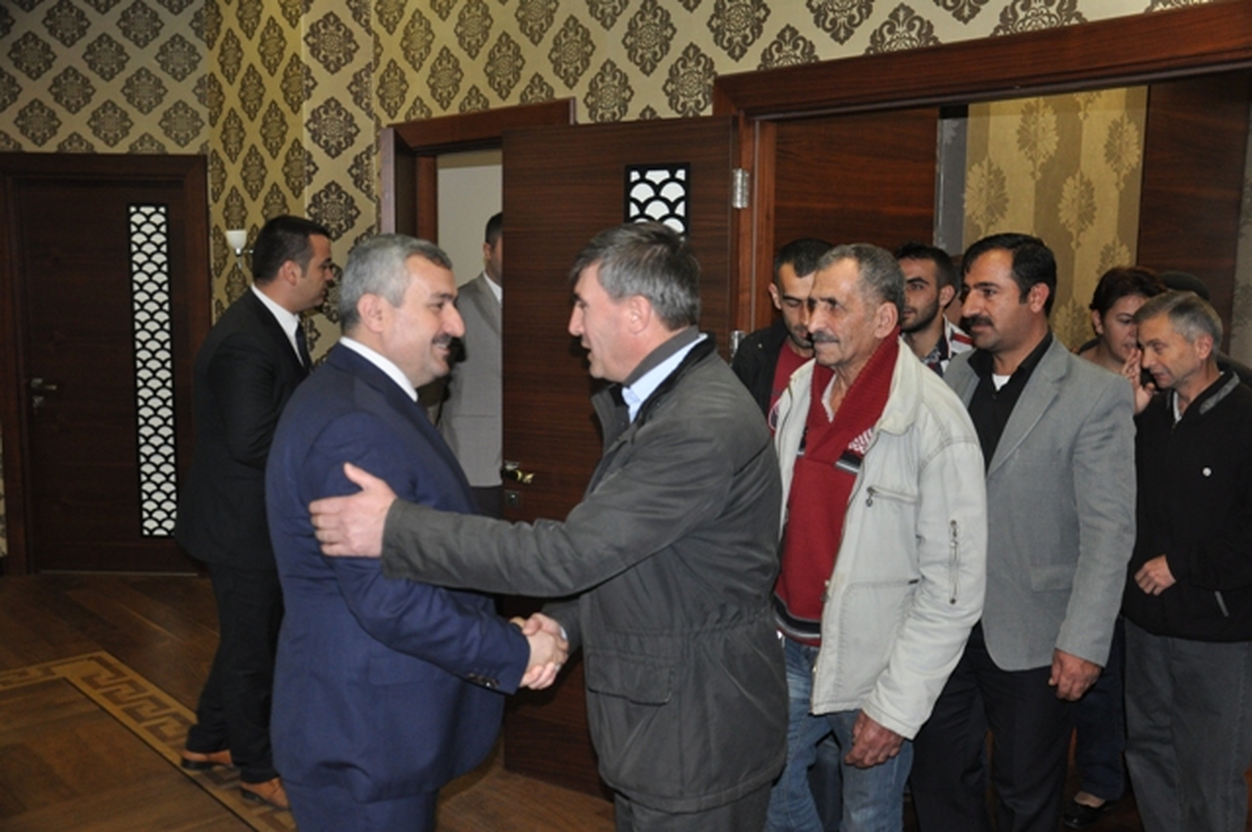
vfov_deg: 36.8
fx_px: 1250
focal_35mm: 36
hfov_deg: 53.2
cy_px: 416
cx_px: 626
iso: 800
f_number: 3.8
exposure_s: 1/60
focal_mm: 24
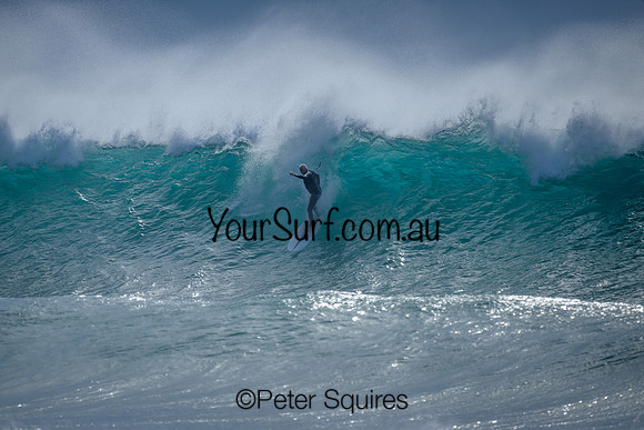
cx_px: 322
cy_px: 215
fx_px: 14314
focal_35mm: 800
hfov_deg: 2.6
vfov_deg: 1.7
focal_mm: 800
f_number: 6.3
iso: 160
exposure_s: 1/2000
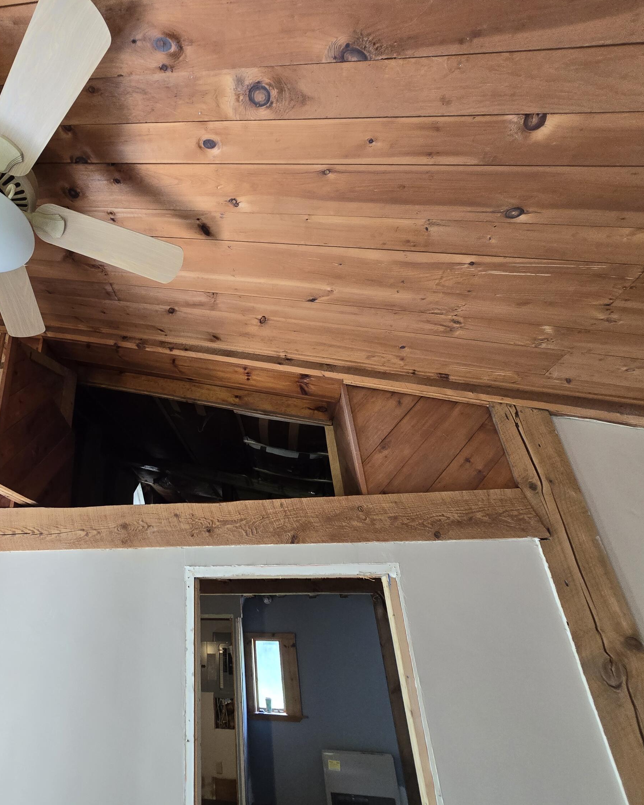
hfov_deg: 72.8
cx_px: 179
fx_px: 405
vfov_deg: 89.6
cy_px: 401
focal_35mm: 17
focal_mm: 2.2
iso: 250
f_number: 2.2
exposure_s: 1/60
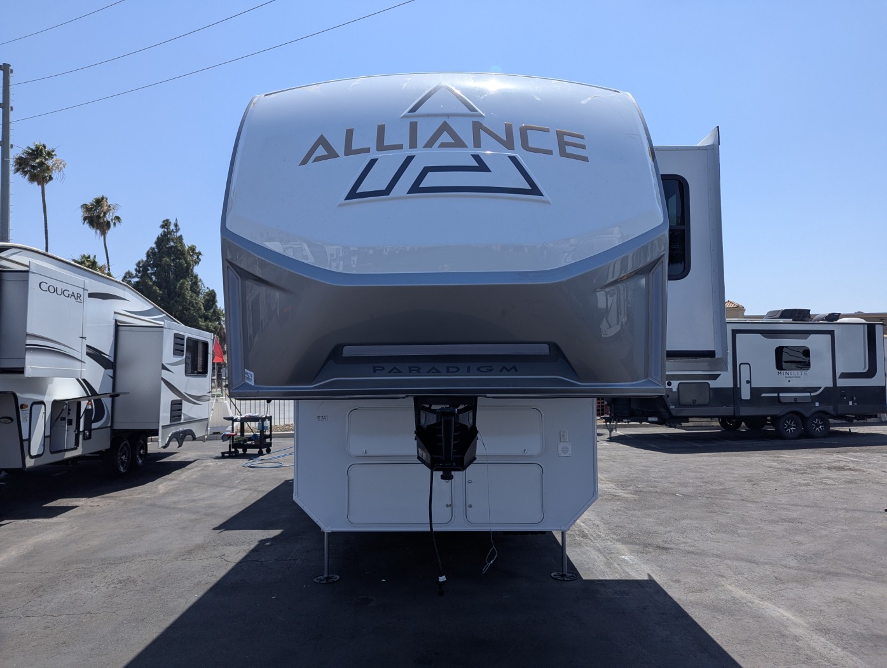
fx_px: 616
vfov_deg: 56.9
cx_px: 444
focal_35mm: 24
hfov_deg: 71.5
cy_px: 334
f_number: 1.85
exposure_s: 1/2571
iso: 49
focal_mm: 6.81
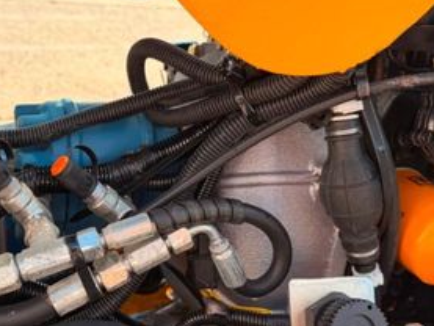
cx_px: 114
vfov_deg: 28.0
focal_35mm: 52
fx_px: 652
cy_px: 187
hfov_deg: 36.1
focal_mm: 6.76
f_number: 1.78
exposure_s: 1/632
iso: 80
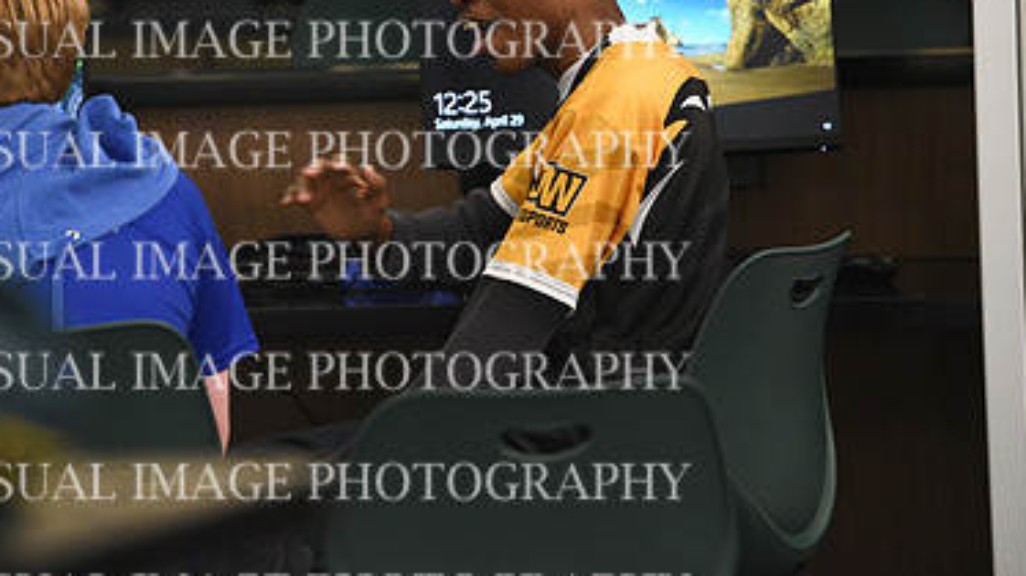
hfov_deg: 6.6
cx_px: 294
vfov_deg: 3.7
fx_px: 8838
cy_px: 95
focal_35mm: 325
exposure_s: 1/200
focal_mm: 200
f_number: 2.8
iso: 3200
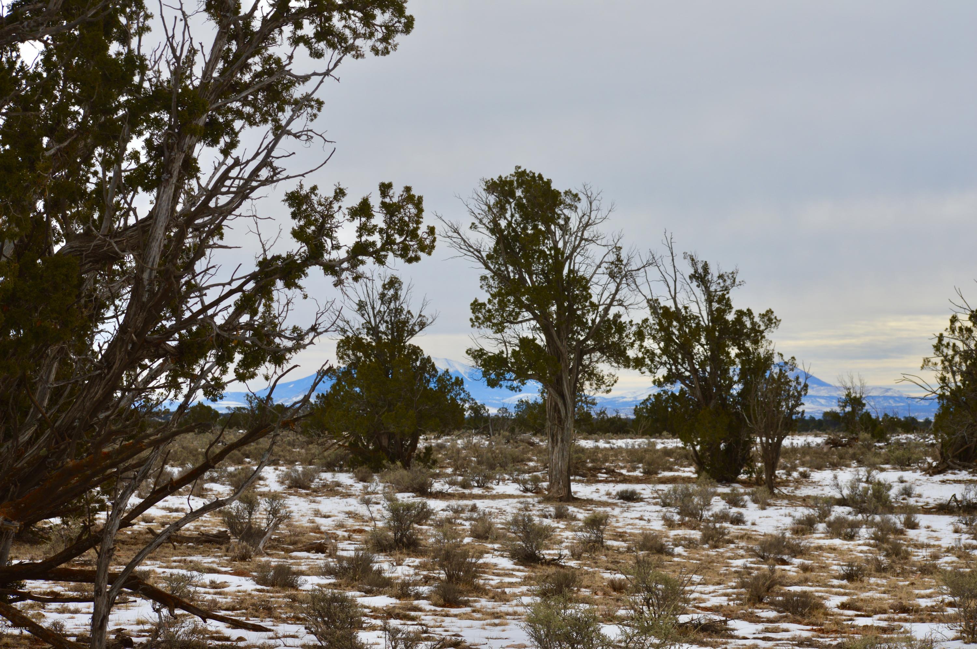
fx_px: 2237
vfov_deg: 16.5
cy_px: 324
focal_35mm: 82
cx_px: 488
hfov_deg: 24.6
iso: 100
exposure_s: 1/320
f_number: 9
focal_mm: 55
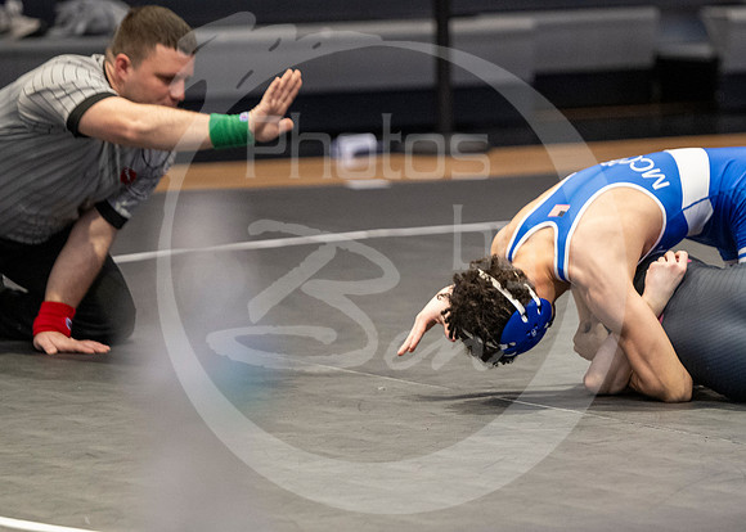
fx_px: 5362
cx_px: 531
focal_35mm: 253
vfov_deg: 5.7
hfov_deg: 8.0
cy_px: 476
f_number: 2.8
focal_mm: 135
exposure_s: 1/1000
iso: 3200
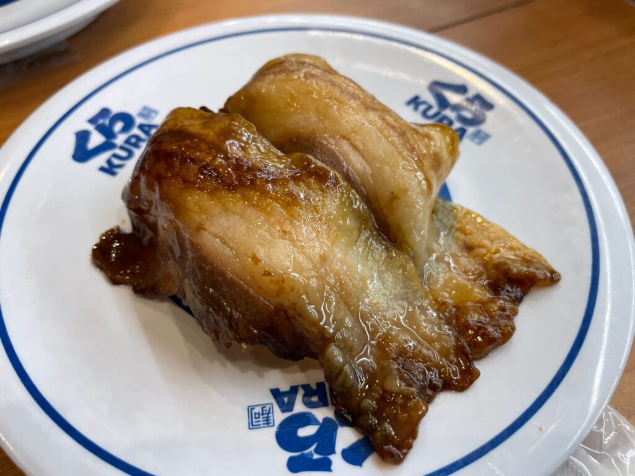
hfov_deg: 67.3
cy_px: 238
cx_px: 318
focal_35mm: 26
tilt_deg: -52.0
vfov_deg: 53.1
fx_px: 477
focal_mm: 4.2
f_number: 1.6
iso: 32
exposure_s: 1/100
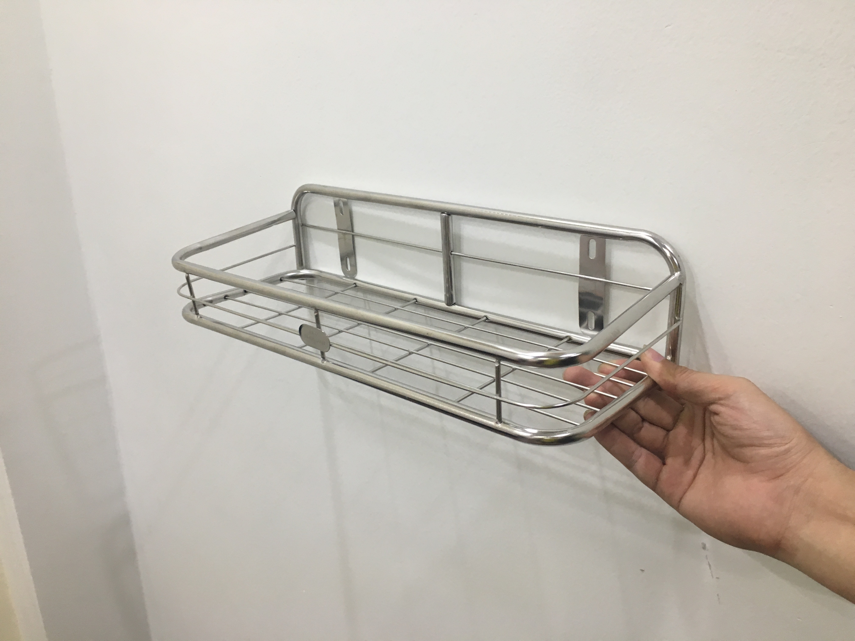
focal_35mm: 29
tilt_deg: -22.4
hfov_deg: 61.7
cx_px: 428
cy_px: 320
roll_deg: -2.0
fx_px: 716
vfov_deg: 48.2
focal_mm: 4.15
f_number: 2.2
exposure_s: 1/33
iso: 100
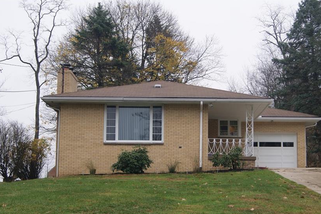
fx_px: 585
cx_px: 180
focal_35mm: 66
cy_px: 131
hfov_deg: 30.7
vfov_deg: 20.7
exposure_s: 1/60
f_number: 5.6
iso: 100
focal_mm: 35
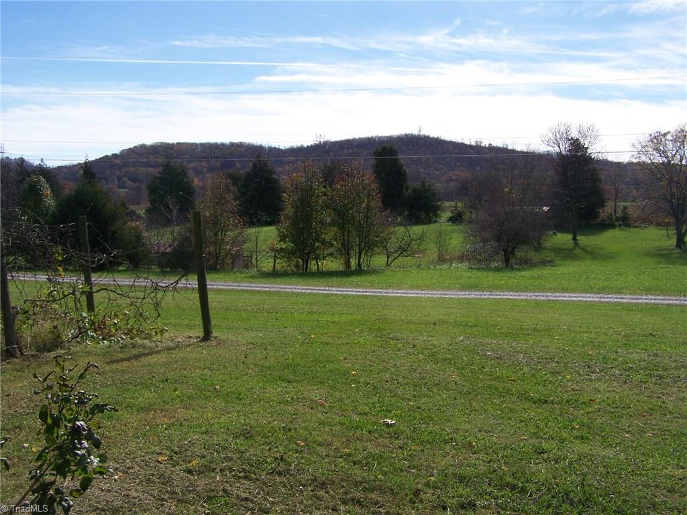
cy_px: 258
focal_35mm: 38
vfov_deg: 37.7
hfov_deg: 49.0
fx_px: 754
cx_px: 344
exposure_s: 1/640
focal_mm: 6.3
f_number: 4
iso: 64
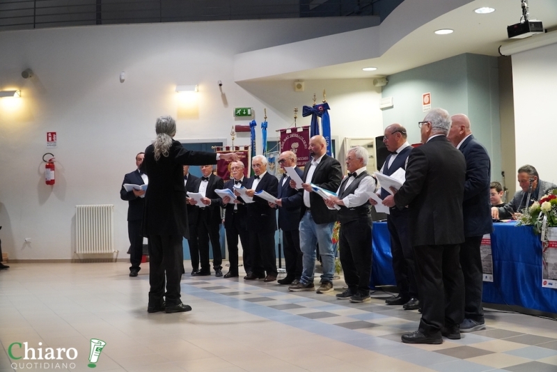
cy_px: 186
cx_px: 278
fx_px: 604
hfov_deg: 49.5
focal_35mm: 39
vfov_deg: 34.2
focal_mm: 26
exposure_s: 1/125
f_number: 4.5
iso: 3200
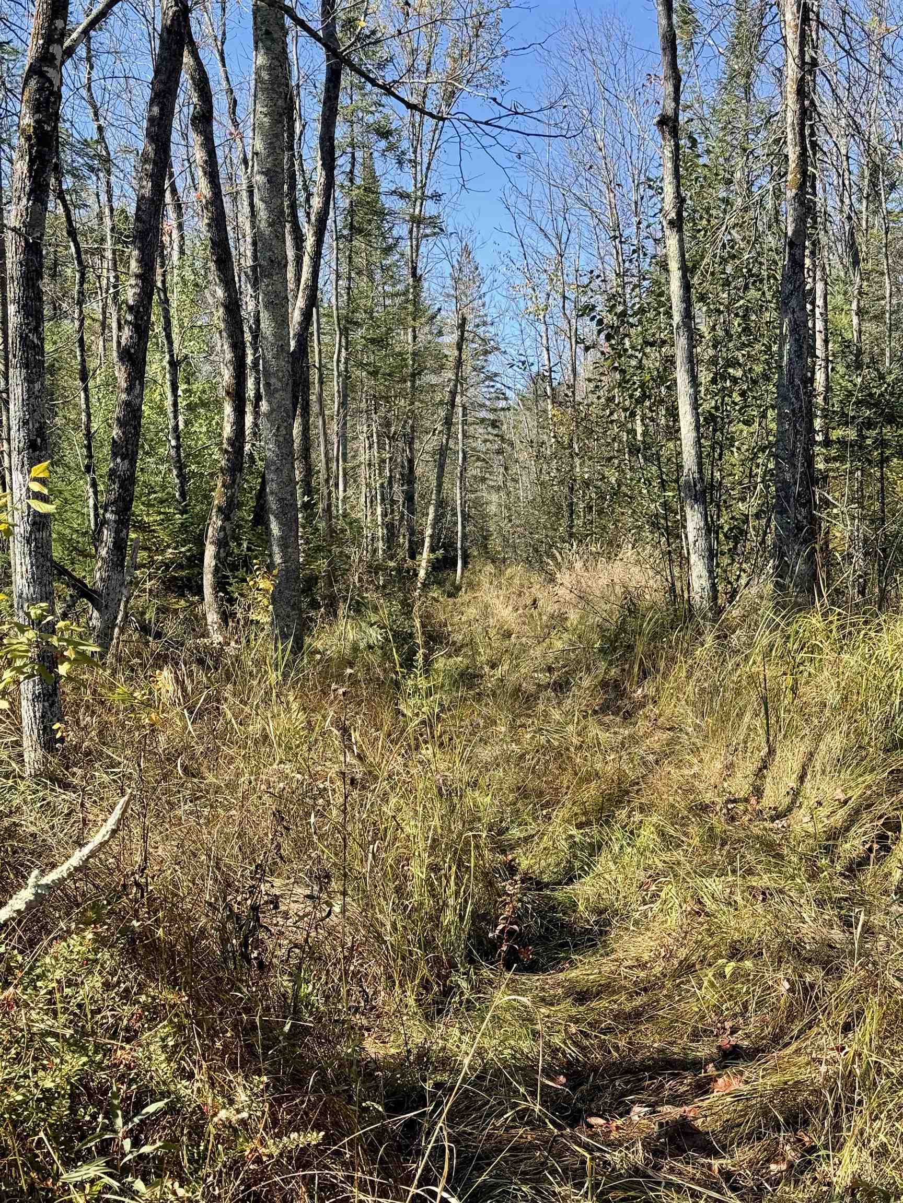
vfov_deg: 39.7
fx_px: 1670
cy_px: 602
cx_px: 452
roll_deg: +2.2
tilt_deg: +0.1
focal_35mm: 48
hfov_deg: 30.3
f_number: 1.78
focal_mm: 6.76
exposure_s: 1/1484
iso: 80
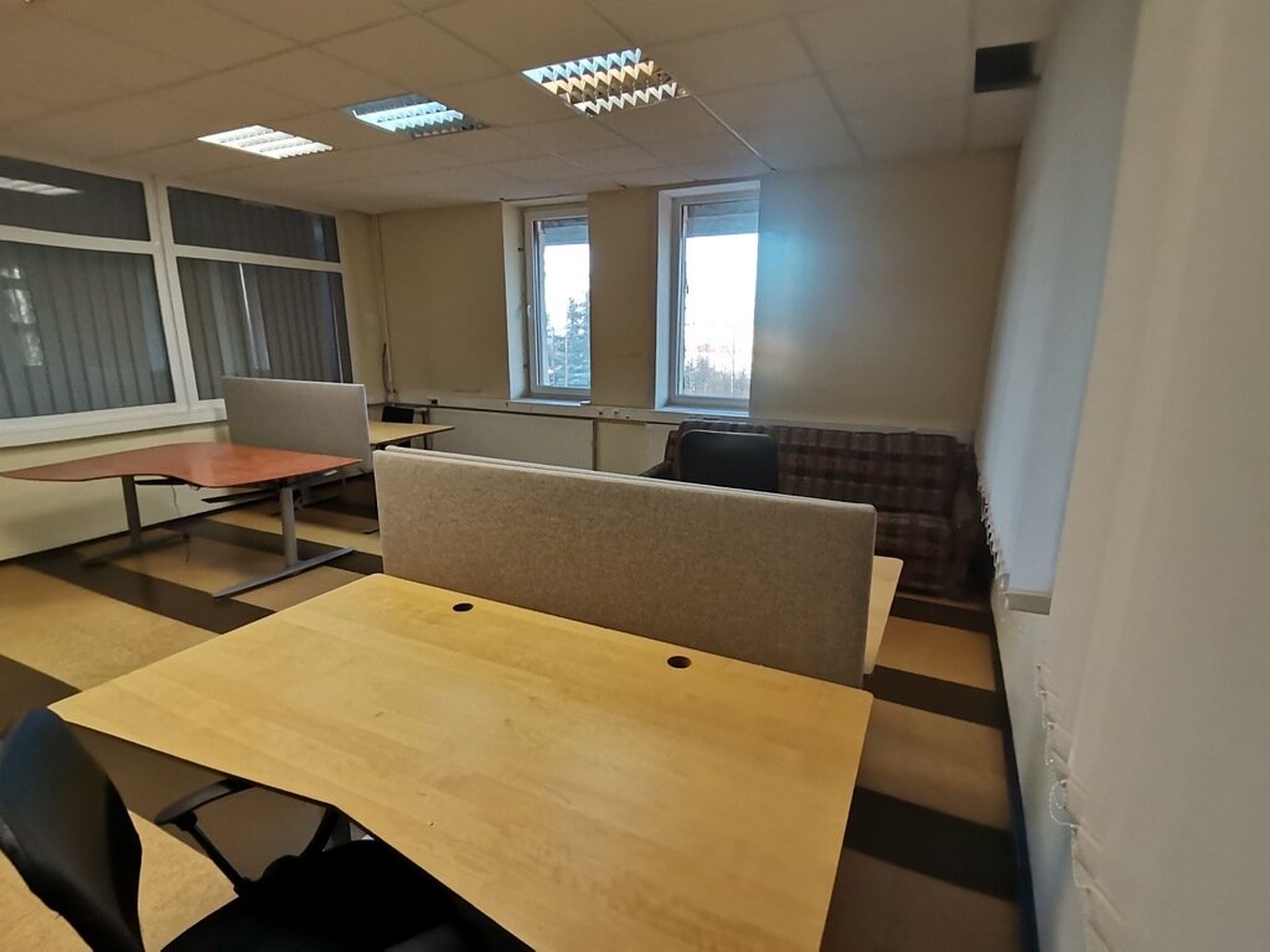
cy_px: 476
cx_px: 635
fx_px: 624
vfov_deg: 74.7
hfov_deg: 91.0
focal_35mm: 17
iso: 125
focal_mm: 1.78
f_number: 2.4
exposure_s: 1/50
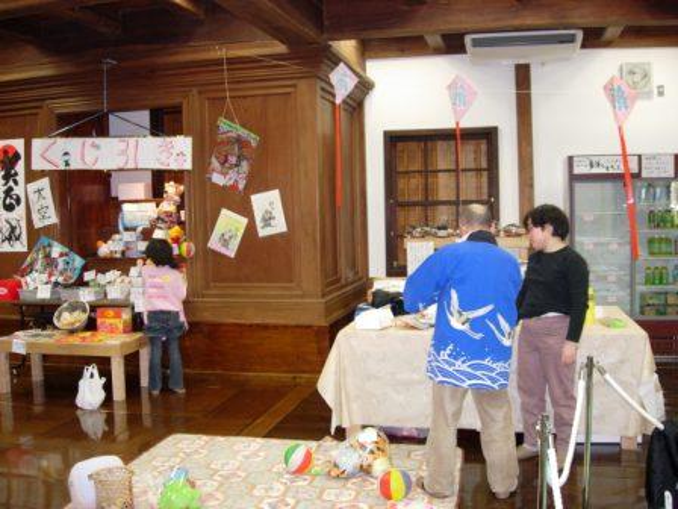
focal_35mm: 38
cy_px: 254
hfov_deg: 49.0
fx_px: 744
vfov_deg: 37.7
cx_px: 339
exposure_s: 1/60.4
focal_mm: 7.8
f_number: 2.8
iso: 149
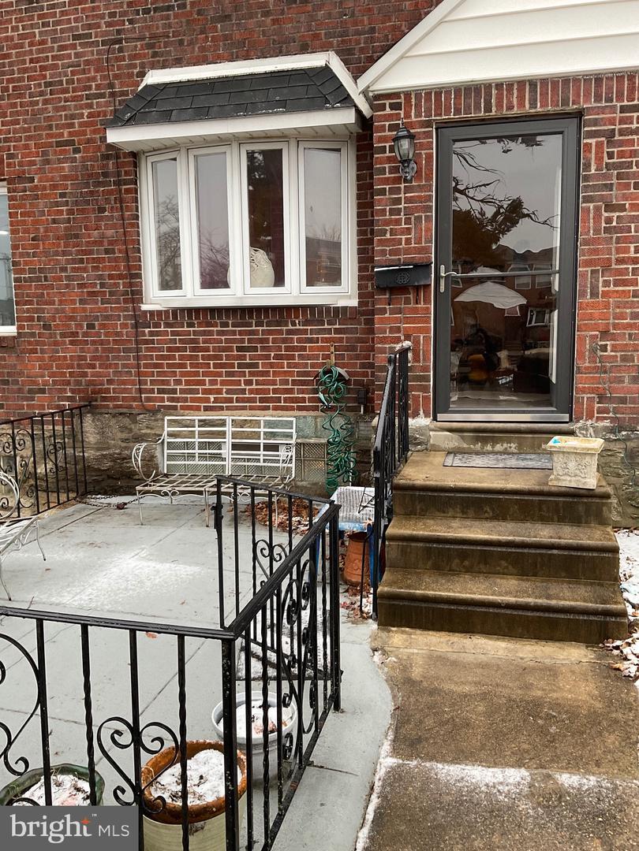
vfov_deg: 61.7
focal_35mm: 29
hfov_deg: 48.2
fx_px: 714
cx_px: 320
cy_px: 426
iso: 64
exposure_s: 1/112
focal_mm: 3
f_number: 1.8
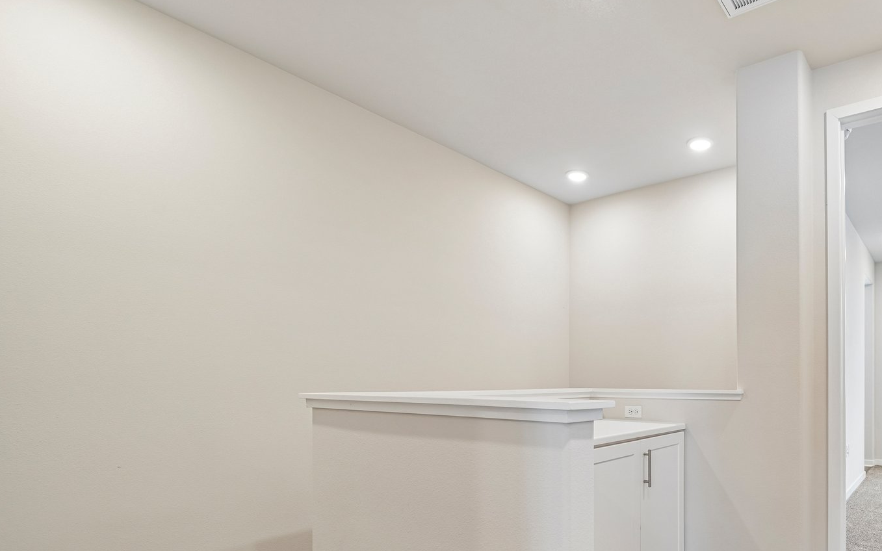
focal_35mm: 20
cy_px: 394
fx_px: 481
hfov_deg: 79.2
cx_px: 651
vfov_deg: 57.4
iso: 400
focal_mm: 13
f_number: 7.1
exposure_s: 1/20
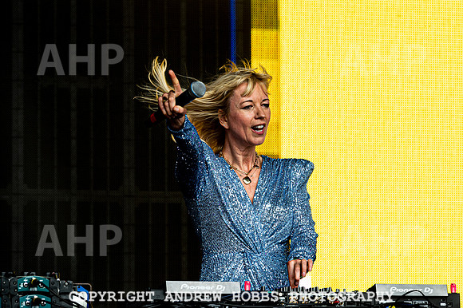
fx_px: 3233
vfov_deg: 5.5
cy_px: 114
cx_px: 246
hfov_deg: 8.2
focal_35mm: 251
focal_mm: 200
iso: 280
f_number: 5.6
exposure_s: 1/400
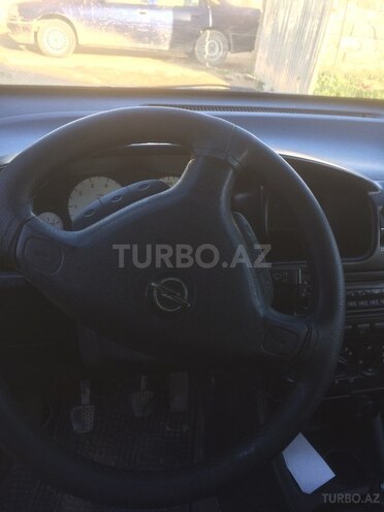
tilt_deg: -29.4
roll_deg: -8.8
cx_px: 192
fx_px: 429
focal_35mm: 29
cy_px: 256
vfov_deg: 61.7
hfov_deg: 48.2
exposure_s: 1/100
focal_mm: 4.15
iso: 32
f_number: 2.2
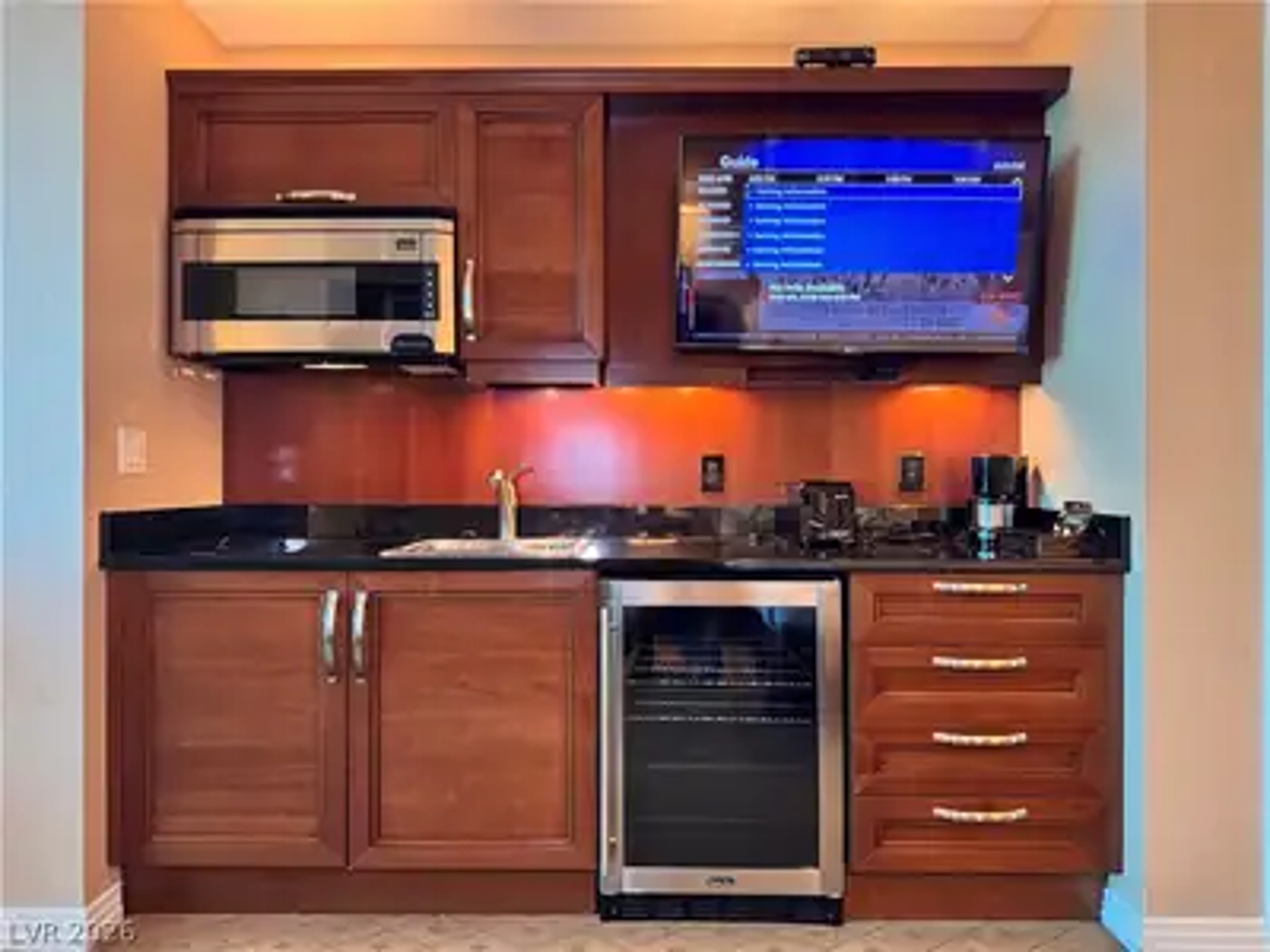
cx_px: 635
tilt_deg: +0.4
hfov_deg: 71.6
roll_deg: -0.5
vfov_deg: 56.8
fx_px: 881
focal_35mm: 24
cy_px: 476
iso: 640
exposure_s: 1/40
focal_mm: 6.76
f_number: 1.78
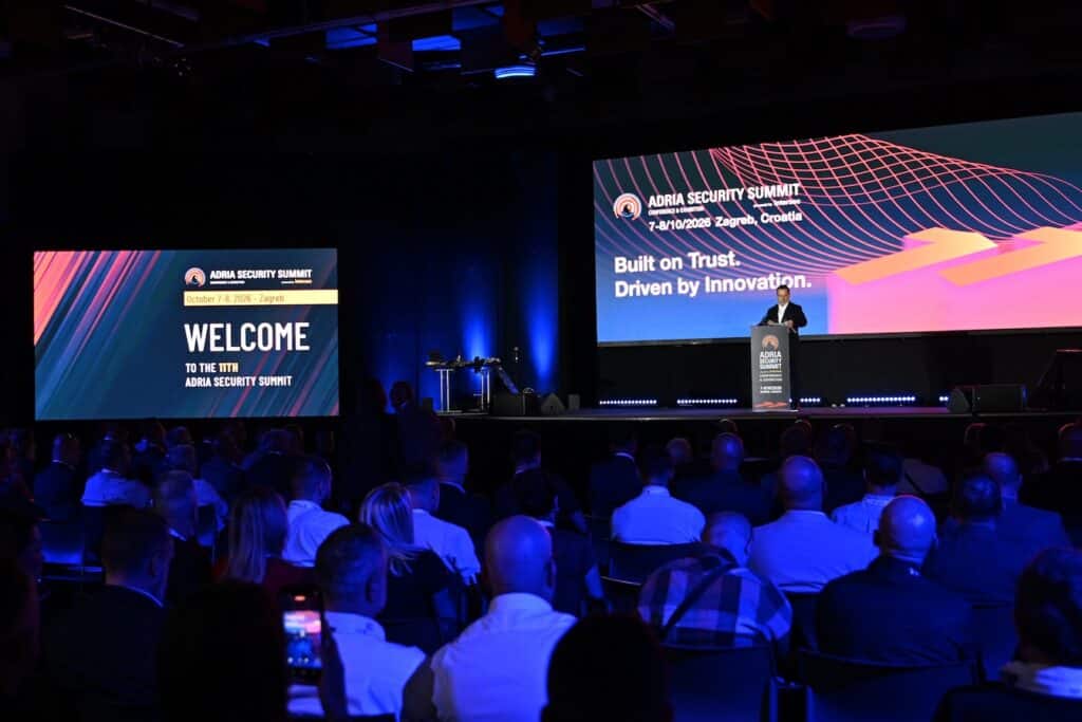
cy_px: 361
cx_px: 541
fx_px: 1262
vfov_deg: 31.9
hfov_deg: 46.4
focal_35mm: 42
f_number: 2.8
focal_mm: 28
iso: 2000
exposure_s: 1/250
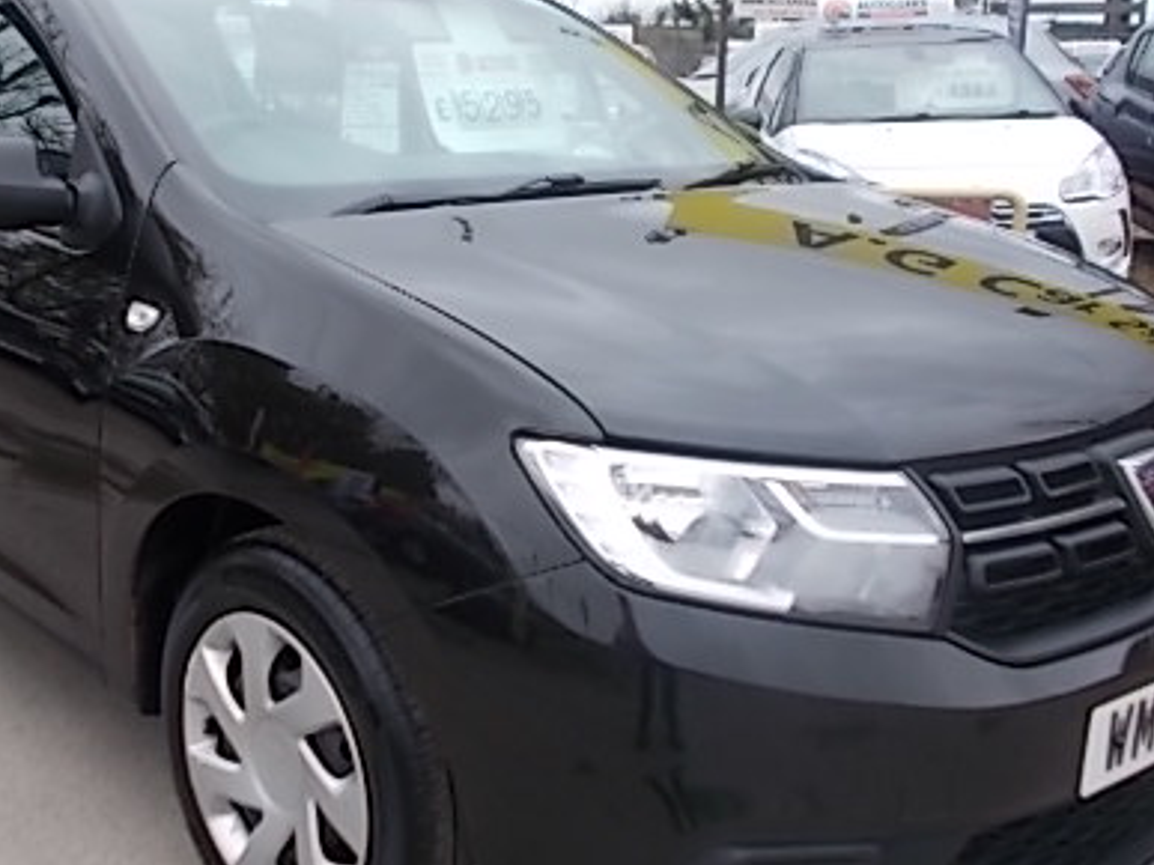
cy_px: 388
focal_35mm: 43
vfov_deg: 33.6
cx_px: 441
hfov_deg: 43.6
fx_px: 1433
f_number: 3.2
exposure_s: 1/200
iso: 80
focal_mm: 4.6
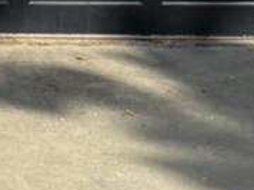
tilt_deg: -7.6
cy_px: -177
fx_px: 1370
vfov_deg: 7.6
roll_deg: +0.0
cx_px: -378
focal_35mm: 187
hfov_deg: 9.3
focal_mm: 5.96
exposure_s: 1/4255
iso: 50
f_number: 1.6
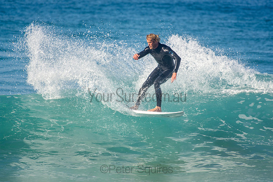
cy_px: 91
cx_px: 136
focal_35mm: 750
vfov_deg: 1.8
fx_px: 5689
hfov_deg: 2.7
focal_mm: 500
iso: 280
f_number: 5.6
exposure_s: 1/1600
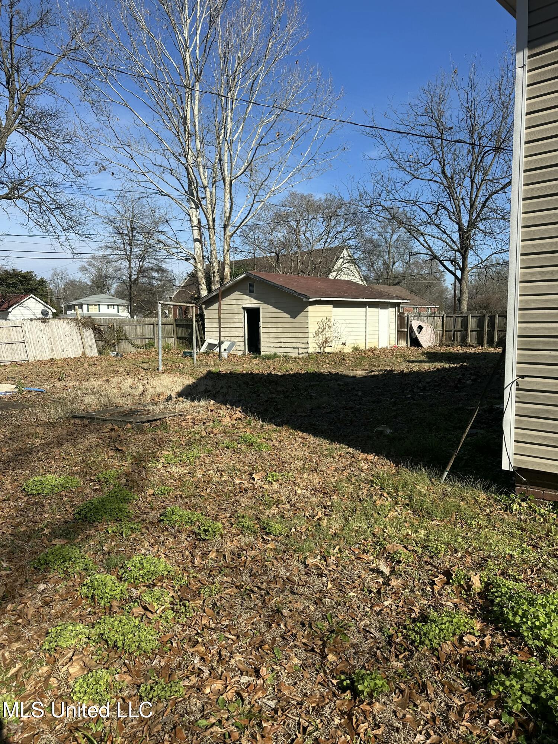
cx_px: 279
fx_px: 516
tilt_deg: -6.6
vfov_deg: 71.6
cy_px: 372
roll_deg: +1.3
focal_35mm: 24
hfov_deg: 56.8
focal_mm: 6.86
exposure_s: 1/4184
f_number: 1.78
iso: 80
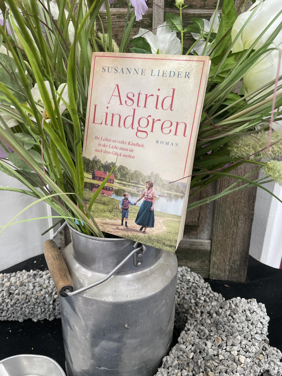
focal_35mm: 26
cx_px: 141
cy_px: 188
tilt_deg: -20.3
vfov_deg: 67.3
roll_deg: +0.7
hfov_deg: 53.1
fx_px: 282
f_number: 1.6
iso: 125
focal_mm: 4.2
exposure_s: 1/118
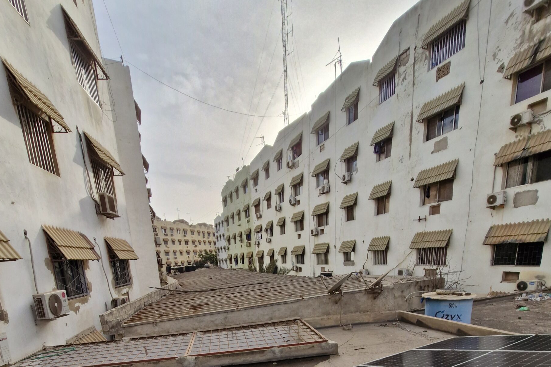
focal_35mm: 19
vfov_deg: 55.6
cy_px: 333
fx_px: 291
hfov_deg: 86.9
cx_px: 268
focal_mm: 1.74
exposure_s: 1/1720
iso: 50
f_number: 2.2
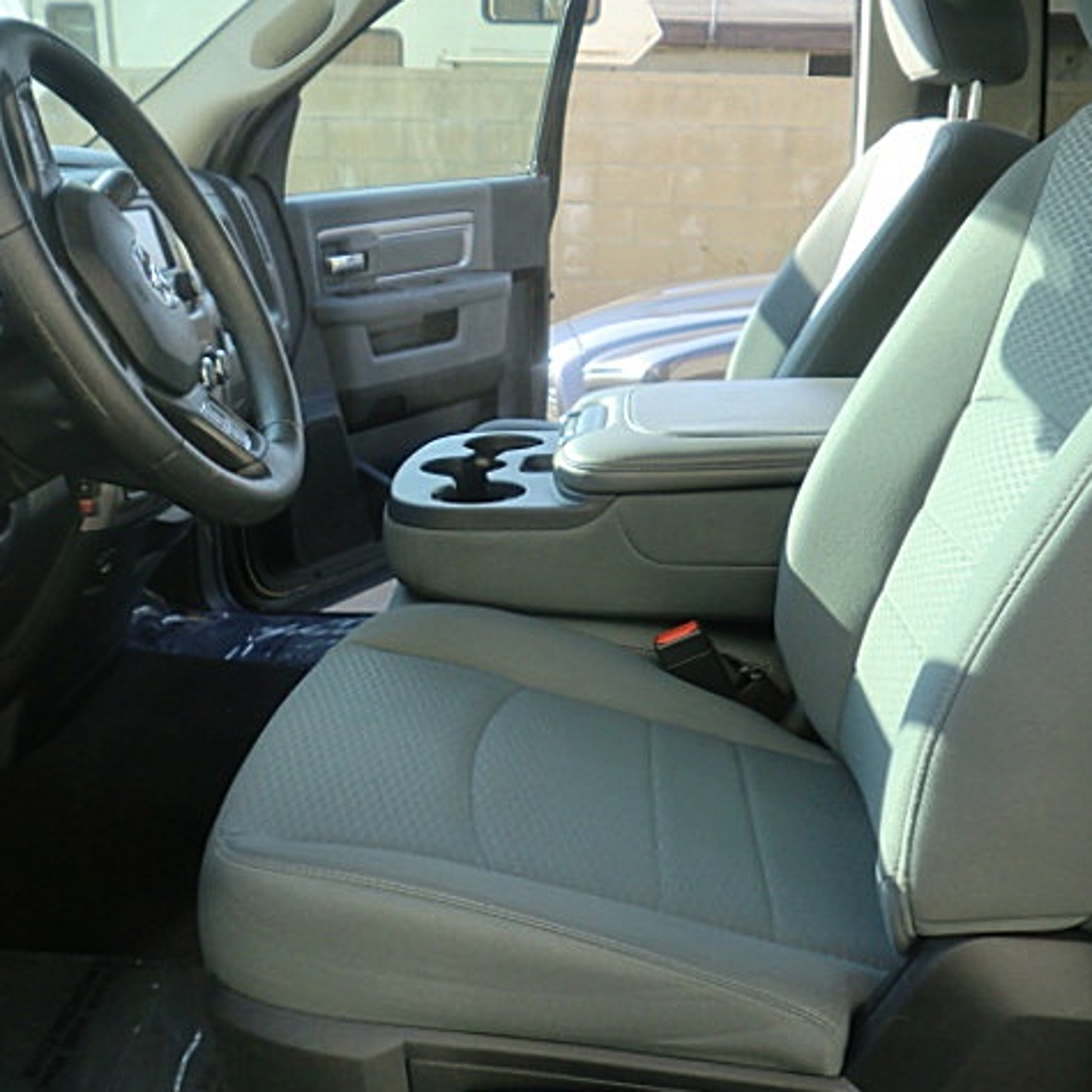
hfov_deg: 44.9
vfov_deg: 44.9
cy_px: 546
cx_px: 530
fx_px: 1321
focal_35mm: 37
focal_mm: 5.58
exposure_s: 1/200
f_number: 2.8
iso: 64
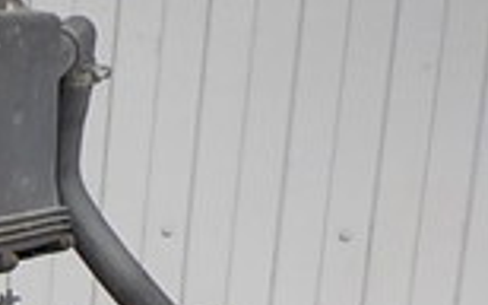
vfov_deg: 9.5
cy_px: 505
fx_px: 1754
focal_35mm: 132
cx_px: -472
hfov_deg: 13.6
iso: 125
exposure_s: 1/100
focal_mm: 4.1
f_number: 3.3
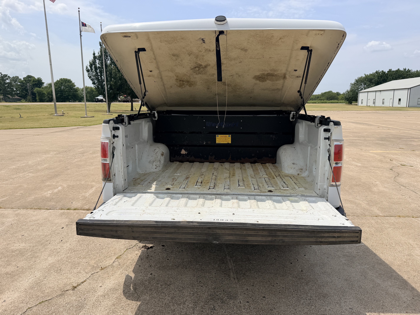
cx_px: 210
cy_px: 158
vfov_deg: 56.8
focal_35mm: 24
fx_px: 291
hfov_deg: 71.6
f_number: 1.78
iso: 80
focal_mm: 6.76
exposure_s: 1/7353
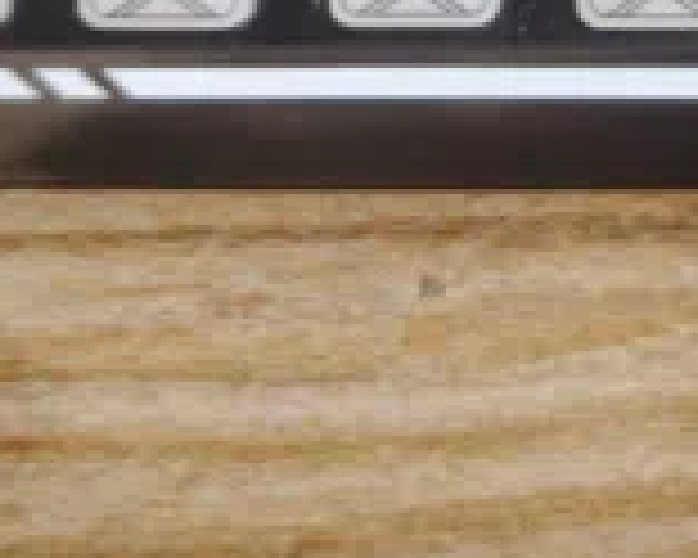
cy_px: -400
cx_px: 626
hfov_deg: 19.4
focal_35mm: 97
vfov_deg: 14.3
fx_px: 2004
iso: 1254
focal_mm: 5.25
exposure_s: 1/33.3
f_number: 1.75
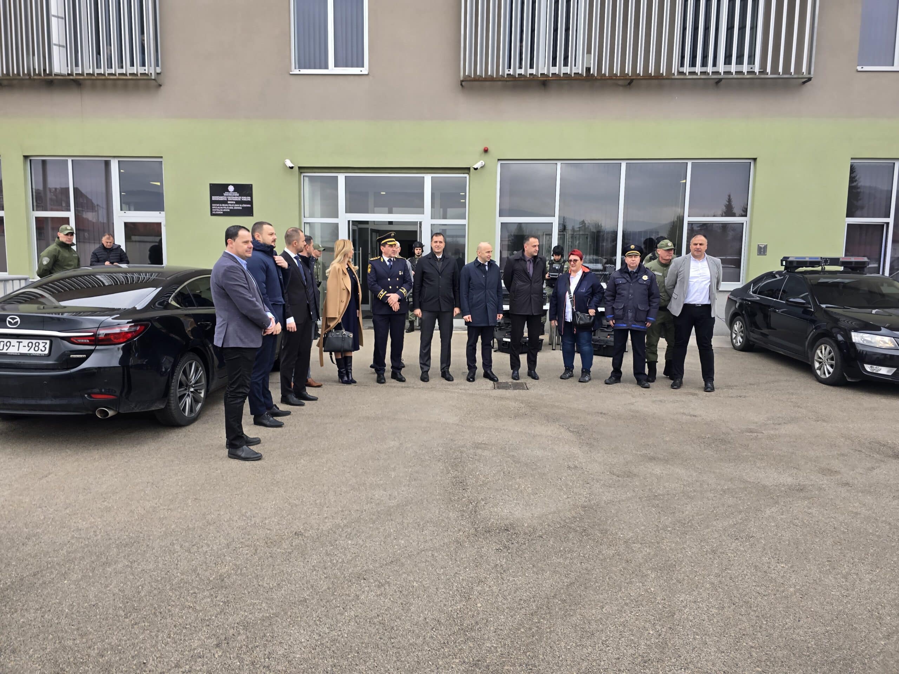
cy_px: 337
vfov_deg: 58.9
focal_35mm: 23
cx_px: 450
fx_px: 597
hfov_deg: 73.9
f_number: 1.7
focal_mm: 6.3
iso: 20
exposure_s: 1/180
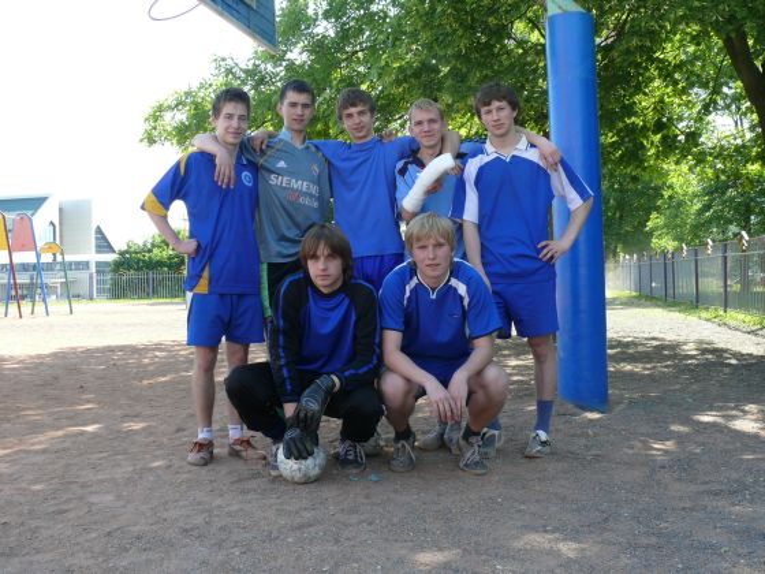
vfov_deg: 36.0
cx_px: 382
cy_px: 287
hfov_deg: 46.8
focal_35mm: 40
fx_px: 884
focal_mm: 8
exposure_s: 1/160
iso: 100
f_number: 4
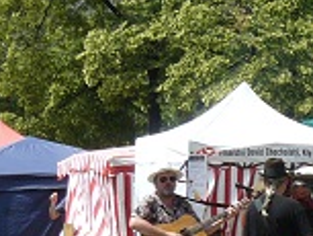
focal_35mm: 188
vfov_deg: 7.8
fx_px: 1701
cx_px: 605
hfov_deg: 9.8
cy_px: 281
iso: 100
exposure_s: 1/250
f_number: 5.6
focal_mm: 6
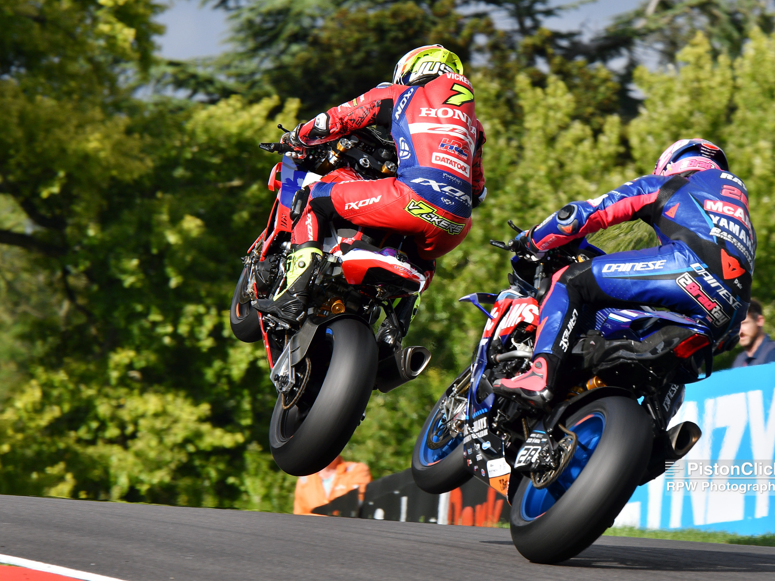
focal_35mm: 456
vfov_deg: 3.3
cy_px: 291
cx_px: 425
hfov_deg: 4.3
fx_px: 10208
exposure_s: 1/640
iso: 220
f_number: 9
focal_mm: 280
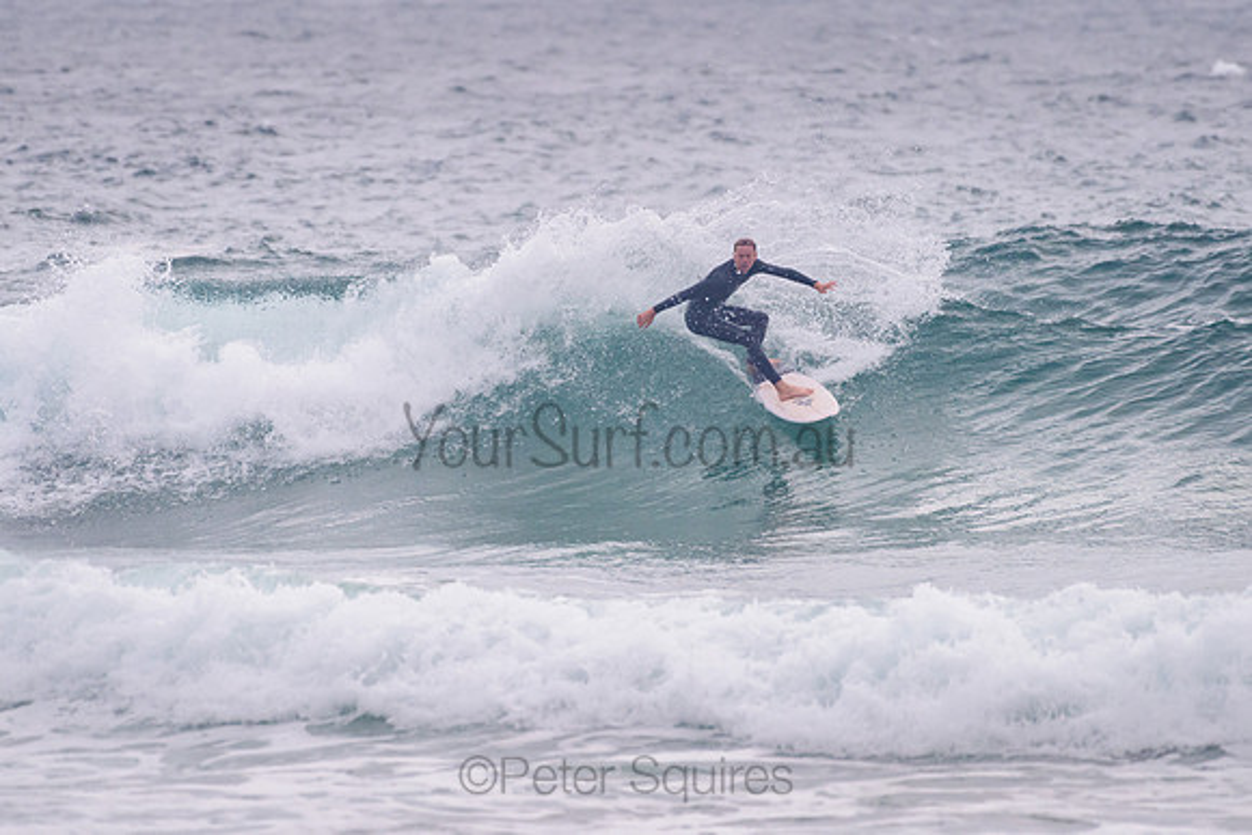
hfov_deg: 3.4
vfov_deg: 2.2
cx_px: 652
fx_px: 21320
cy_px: 353
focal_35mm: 613
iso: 900
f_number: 5.6
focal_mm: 500
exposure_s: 1/2000
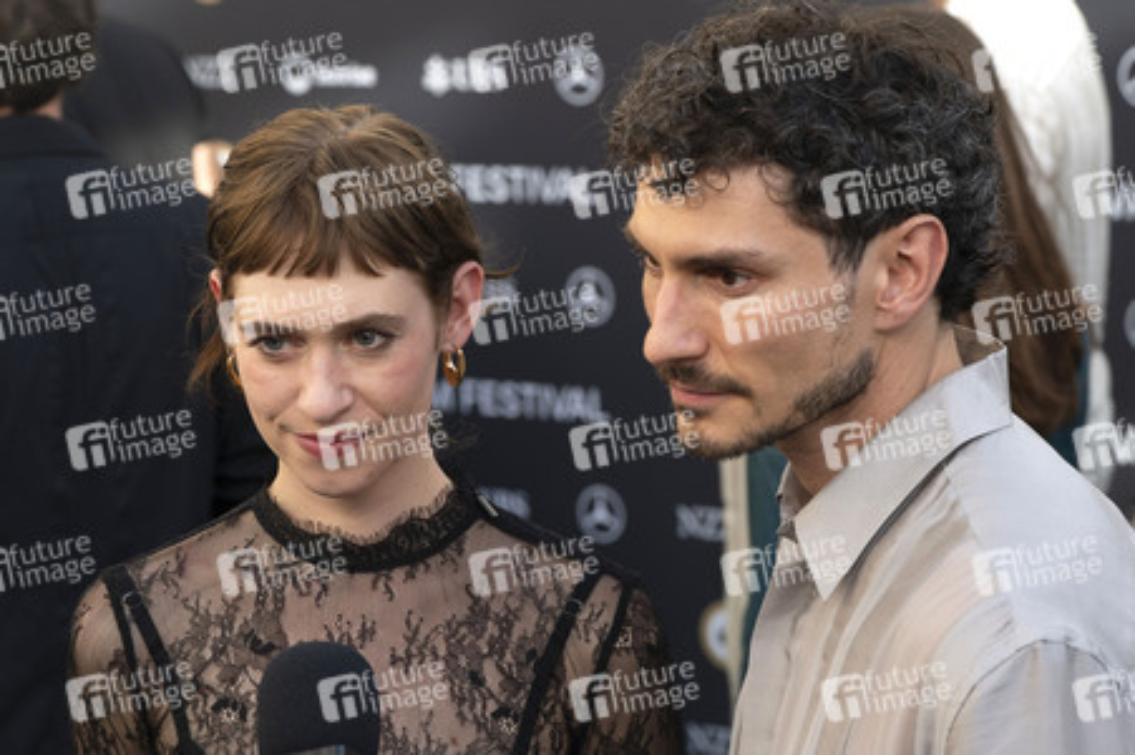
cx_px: 568
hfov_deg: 23.1
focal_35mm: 88
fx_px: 2772
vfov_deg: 15.5
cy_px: 378
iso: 400
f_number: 6.3
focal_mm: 88
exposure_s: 1/200
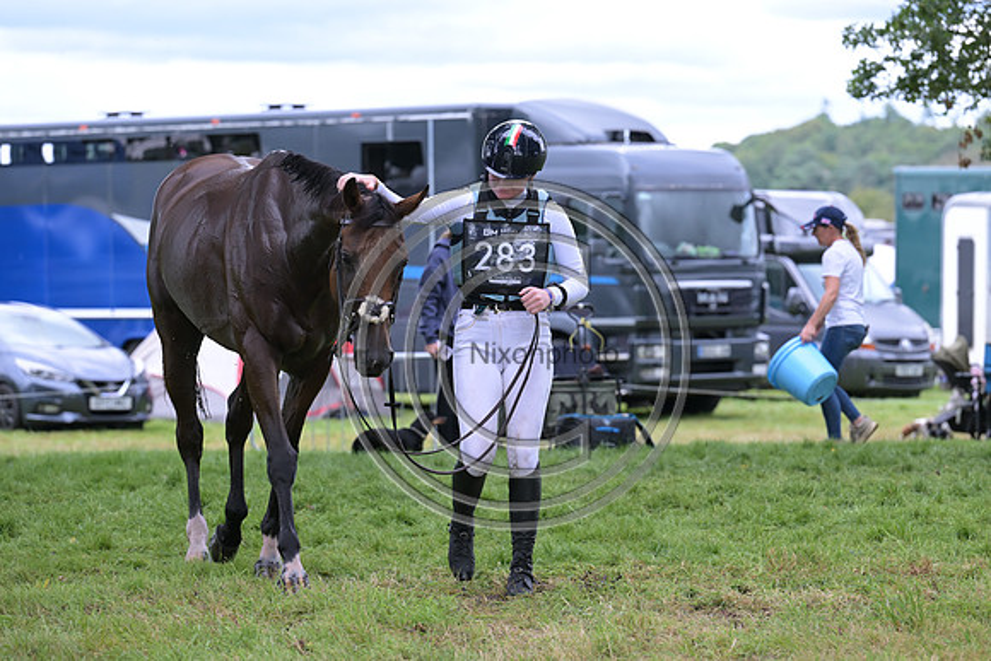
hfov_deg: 11.7
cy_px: 330
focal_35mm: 175
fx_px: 4818
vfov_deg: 7.9
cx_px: 496
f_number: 5.6
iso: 1600
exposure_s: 1/1250
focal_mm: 175
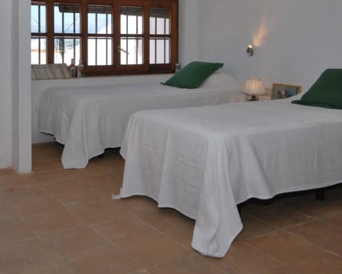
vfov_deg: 32.1
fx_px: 466
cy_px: 64
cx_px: 133
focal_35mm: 46
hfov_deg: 40.1
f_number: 7.1
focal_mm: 15
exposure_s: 1/200
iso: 100
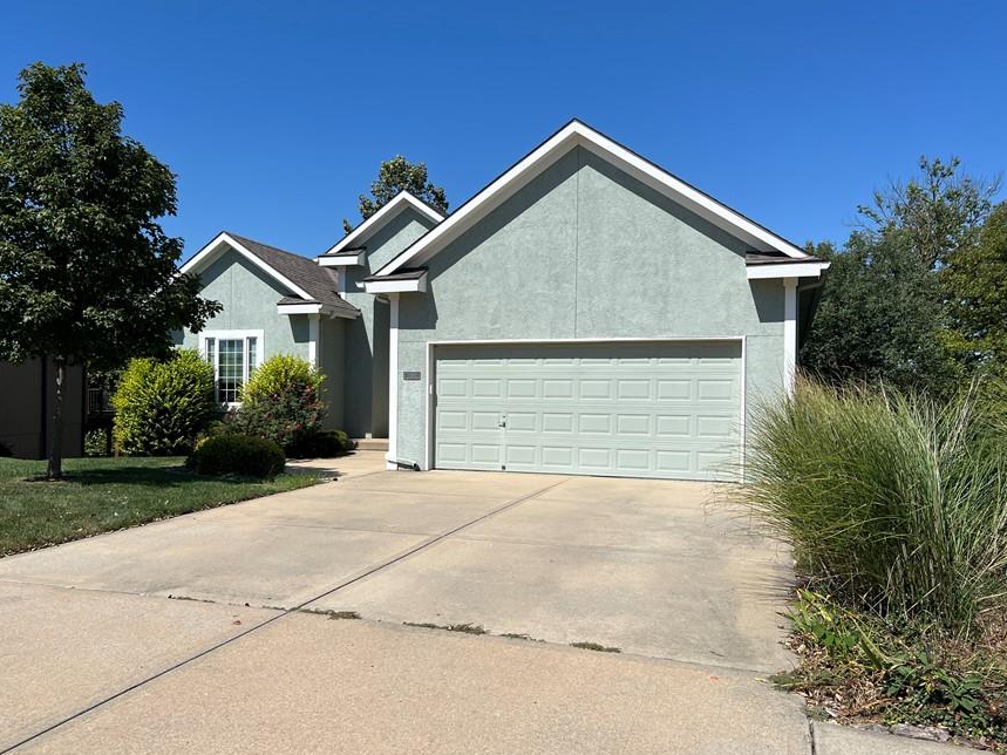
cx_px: 447
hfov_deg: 58.2
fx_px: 902
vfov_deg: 45.4
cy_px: 395
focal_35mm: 31
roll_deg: -1.5
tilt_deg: -0.7
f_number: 1.5
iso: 50
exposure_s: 1/6993
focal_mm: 5.7
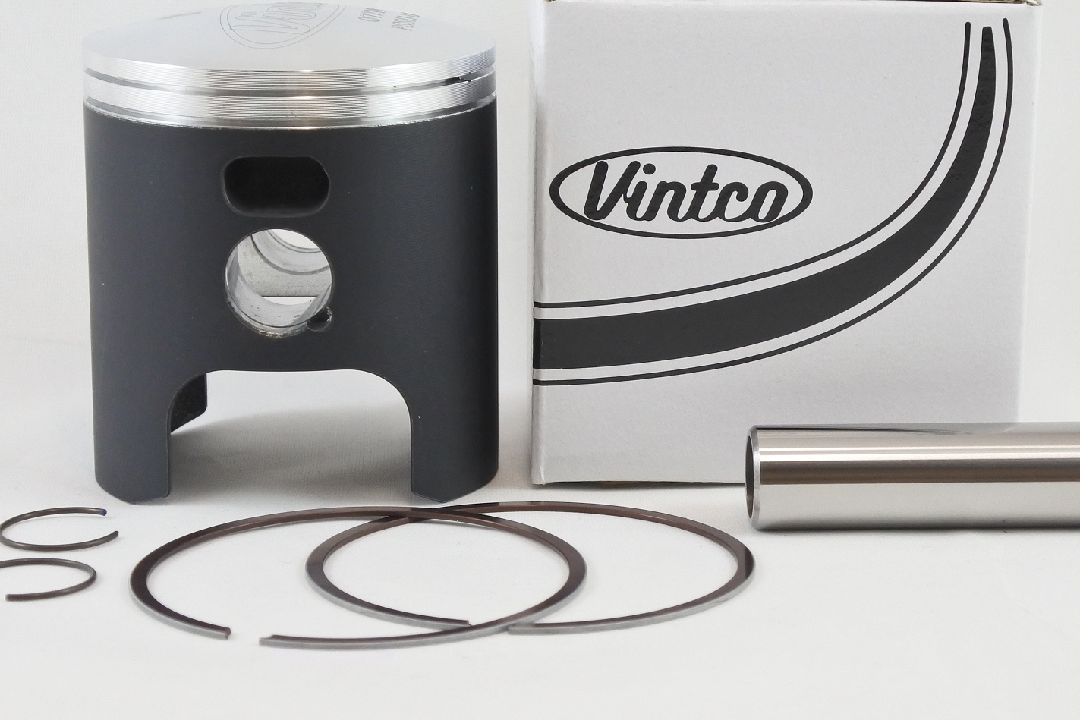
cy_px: 289
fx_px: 2220
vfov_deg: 18.4
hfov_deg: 27.3
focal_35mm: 74
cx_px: 554
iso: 500
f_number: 4.8
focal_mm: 20.6
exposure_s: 1/125
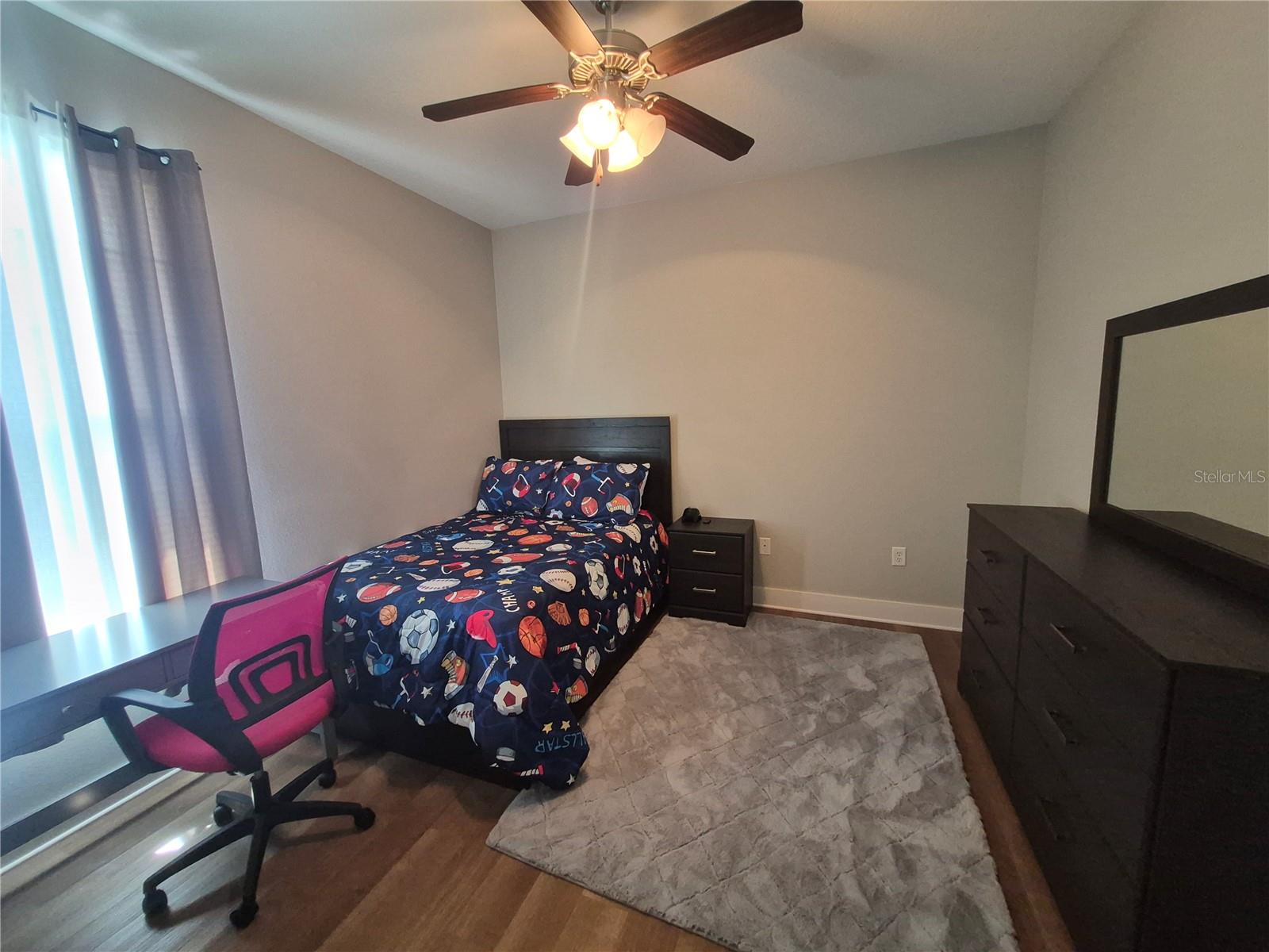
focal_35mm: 13
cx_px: 634
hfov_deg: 106.2
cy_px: 476
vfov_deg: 89.9
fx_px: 477
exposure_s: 1/60
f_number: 2.2
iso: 640
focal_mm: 1.74
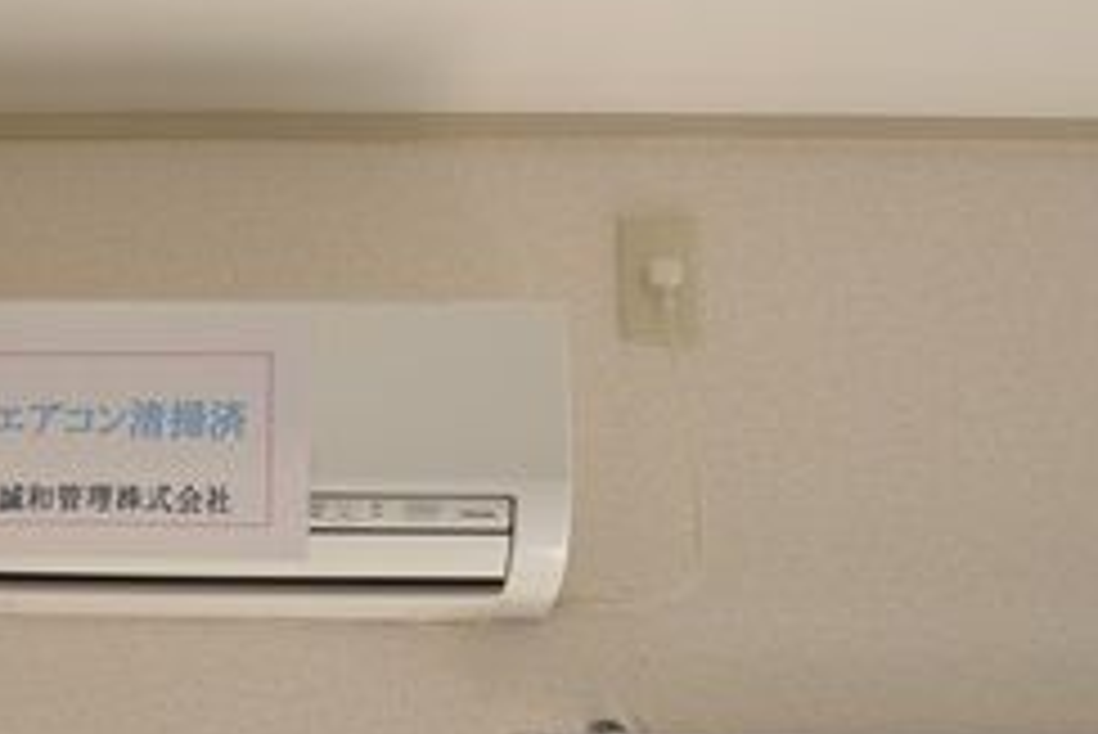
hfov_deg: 35.5
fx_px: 1648
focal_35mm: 54
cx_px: 202
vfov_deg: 25.1
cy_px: 417
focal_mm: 22
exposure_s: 1/80
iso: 100
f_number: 4.5
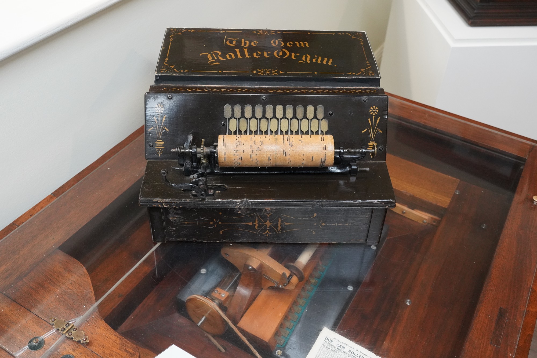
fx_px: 492
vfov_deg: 40.0
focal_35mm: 33
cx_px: 268
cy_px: 179
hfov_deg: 57.2
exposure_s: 1/80
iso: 5000
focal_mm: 33
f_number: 7.1
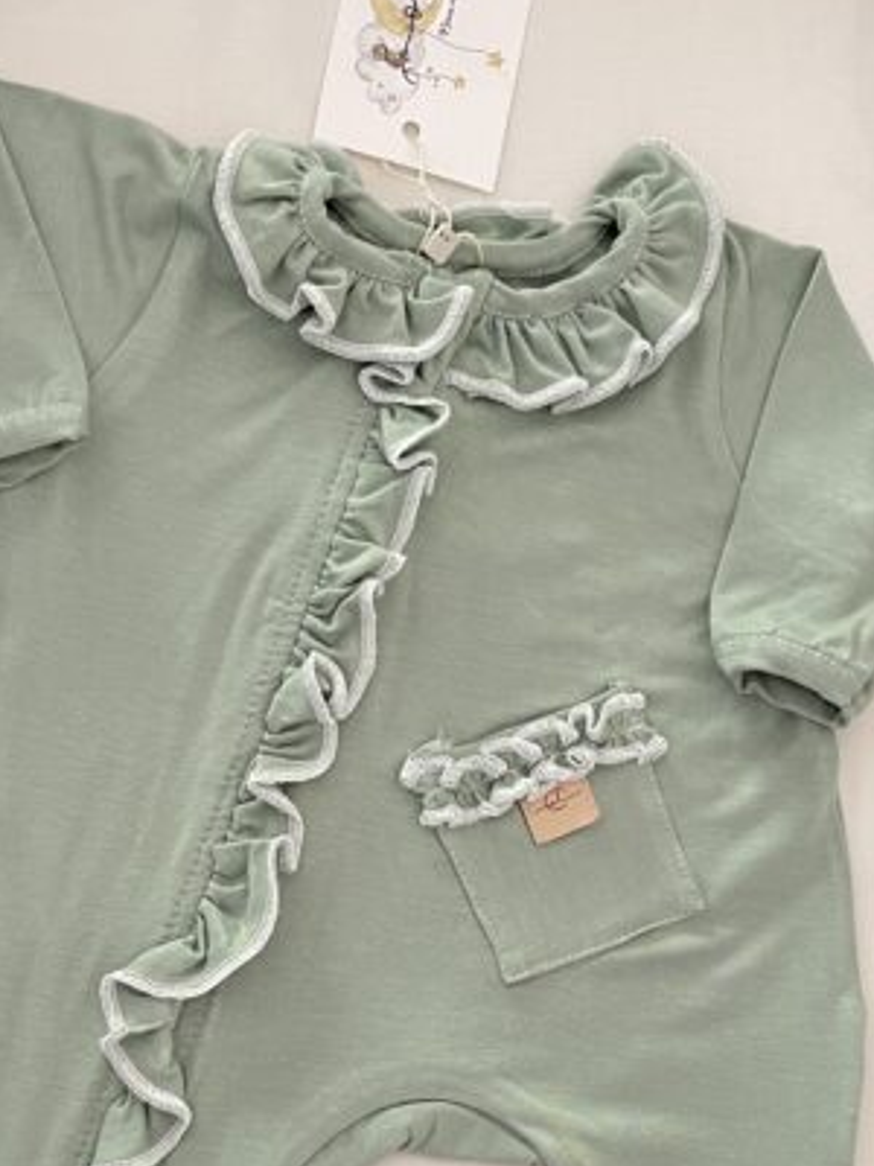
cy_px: 851
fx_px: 1683
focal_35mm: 50
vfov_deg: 37.4
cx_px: 536
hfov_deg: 29.0
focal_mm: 5.1
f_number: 1.6
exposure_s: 1/40
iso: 640
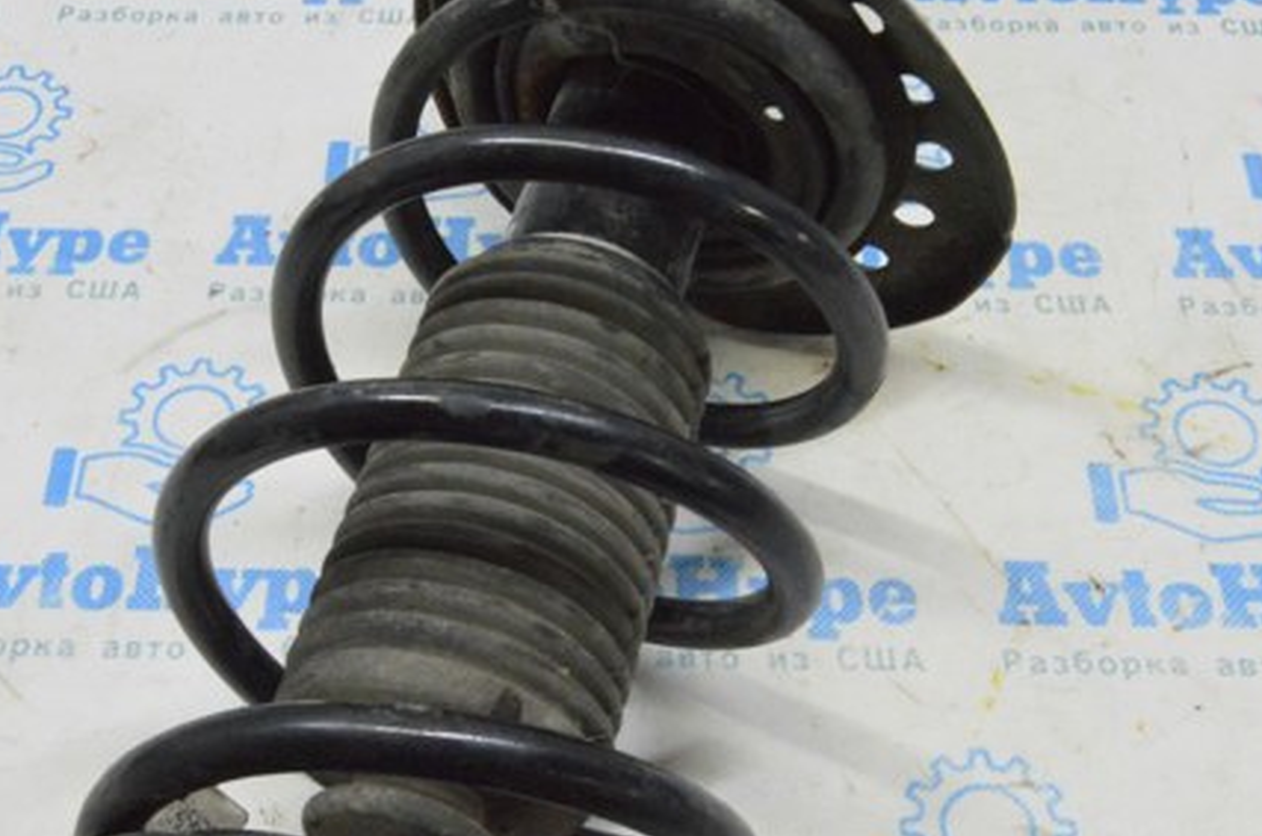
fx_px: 1811
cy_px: 433
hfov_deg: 38.3
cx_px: 538
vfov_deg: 26.0
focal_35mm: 52
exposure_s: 1/20
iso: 6400
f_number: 20
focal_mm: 23
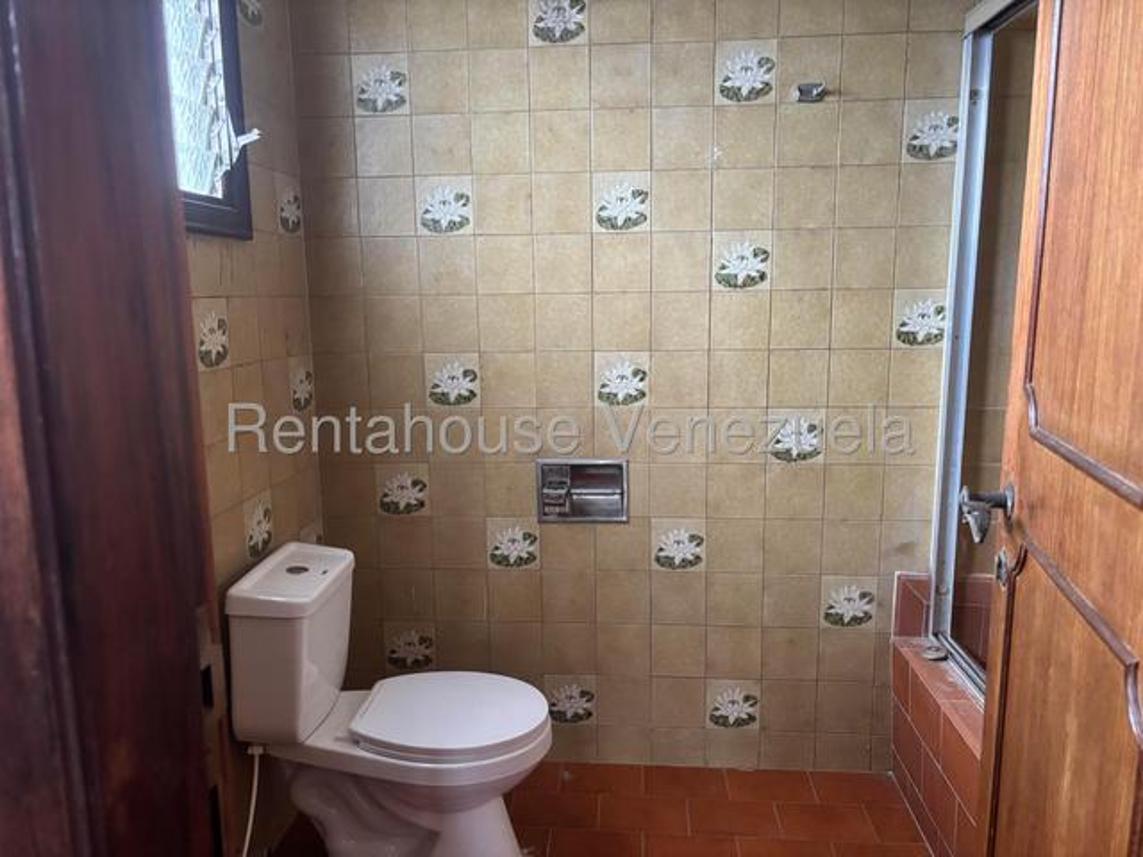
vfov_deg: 53.1
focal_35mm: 26
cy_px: 428
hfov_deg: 67.3
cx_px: 572
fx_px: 859
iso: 320
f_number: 1.6
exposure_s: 1/60
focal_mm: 5.96
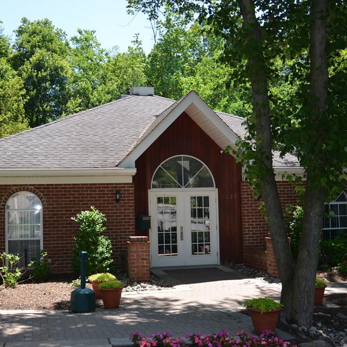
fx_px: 533
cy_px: 173
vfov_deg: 36.1
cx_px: 150
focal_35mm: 47
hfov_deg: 36.0
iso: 100
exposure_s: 1/250
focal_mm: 24
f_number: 4.5
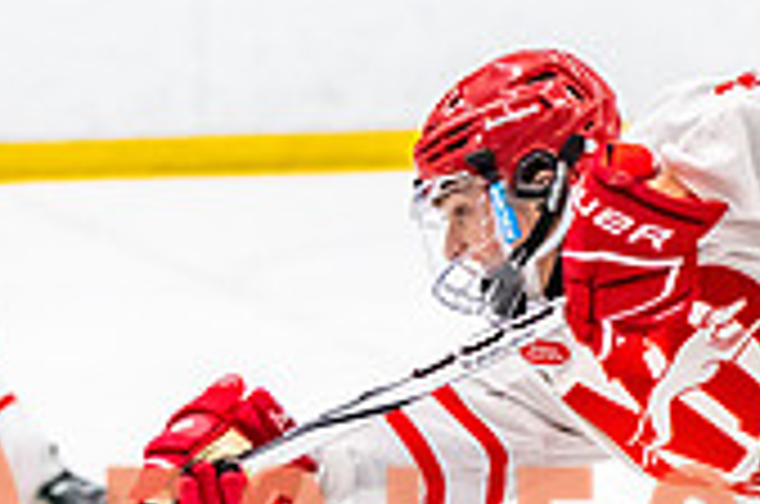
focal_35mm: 320
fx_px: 6743
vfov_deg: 4.3
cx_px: 789
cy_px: 529
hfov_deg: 6.4
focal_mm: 82
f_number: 2.8
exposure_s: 1/800
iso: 4000
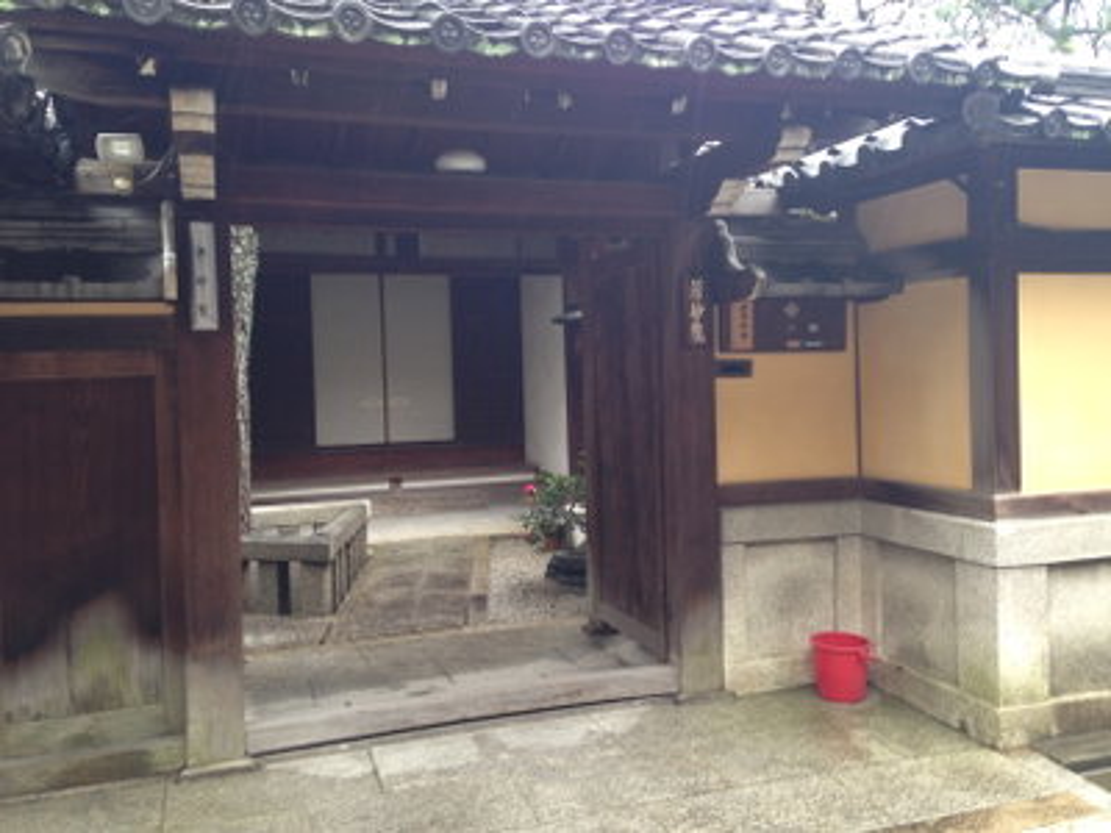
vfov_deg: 42.9
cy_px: 416
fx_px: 1059
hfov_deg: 55.4
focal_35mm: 33
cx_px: 556
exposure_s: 1/24
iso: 50
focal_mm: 4.12
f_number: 2.4
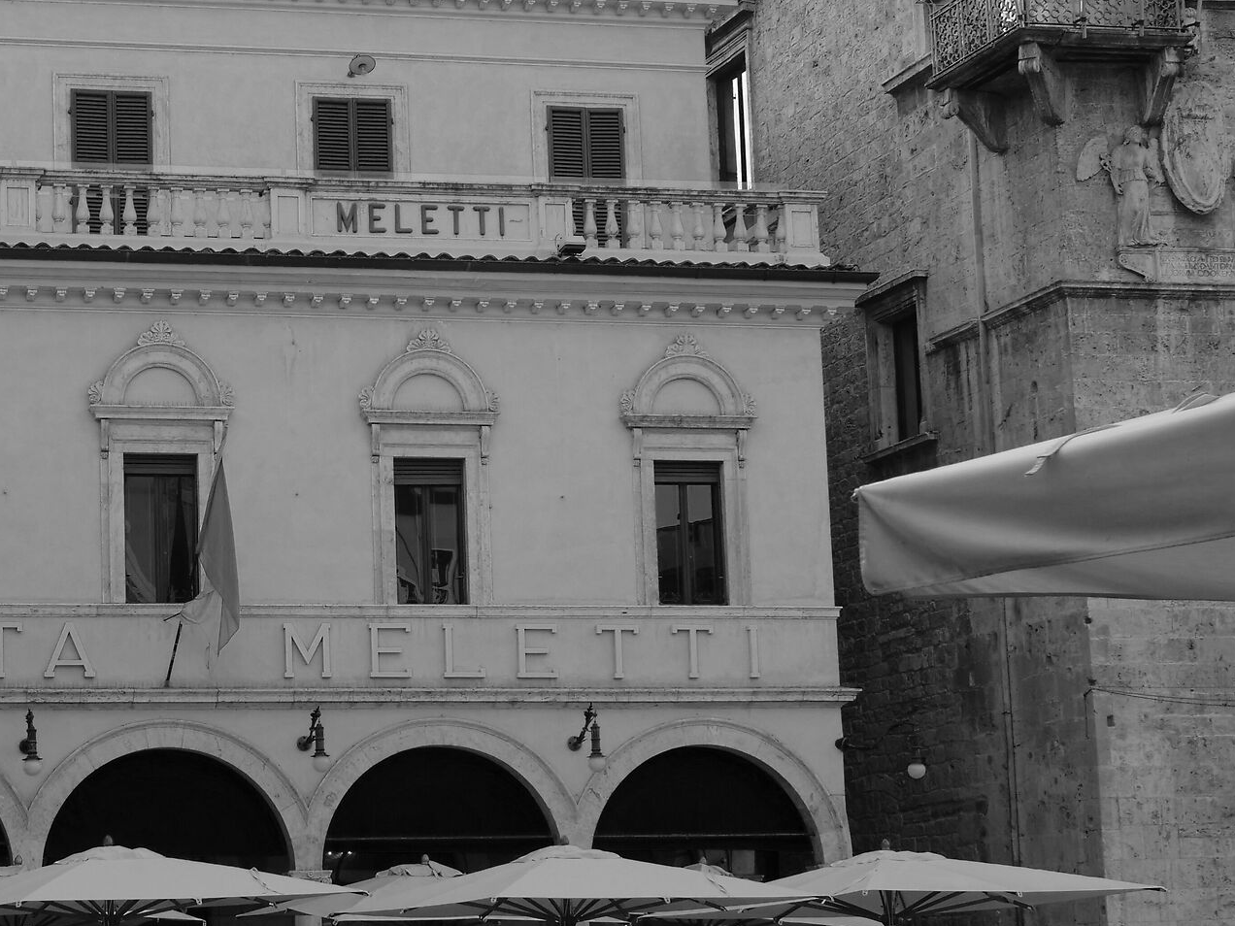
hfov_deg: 23.2
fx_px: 2961
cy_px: 591
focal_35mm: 83
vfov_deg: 17.7
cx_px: 260
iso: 200
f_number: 5.6
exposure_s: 1/250
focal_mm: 22
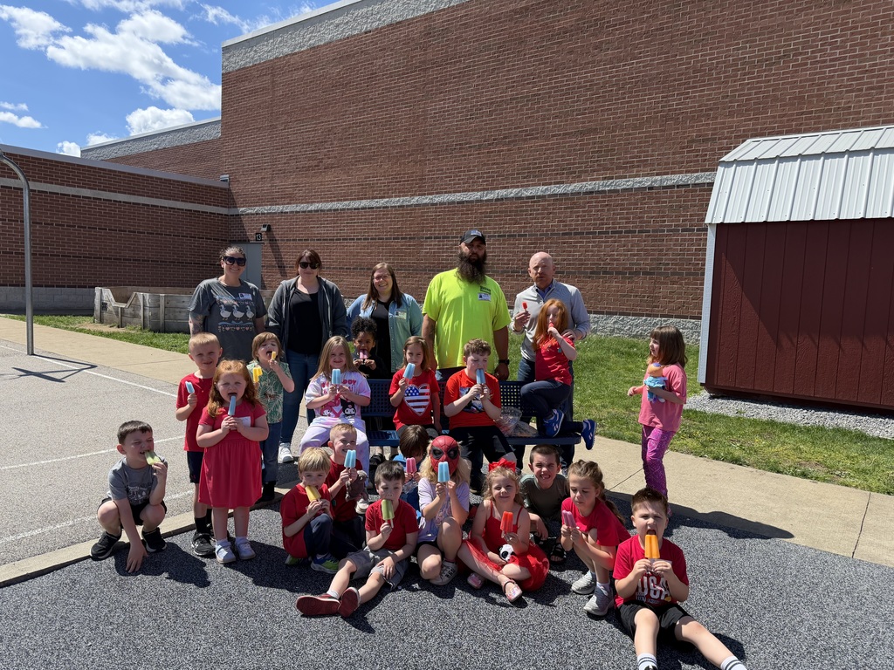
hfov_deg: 71.6
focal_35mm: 24
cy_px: 335
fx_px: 620
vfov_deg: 56.8
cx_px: 447
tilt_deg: -3.7
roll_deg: -1.2
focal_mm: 6.76
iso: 100
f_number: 1.78
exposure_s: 1/4405
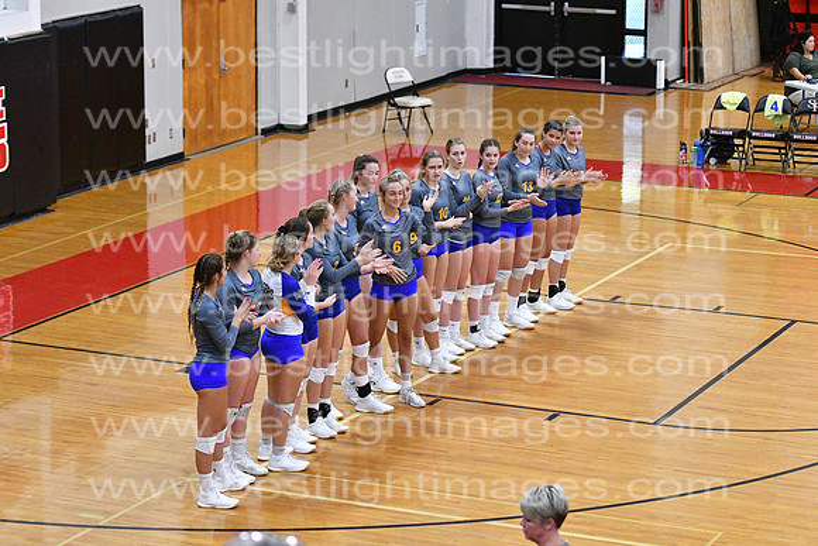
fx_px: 2386
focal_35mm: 105
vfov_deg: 13.0
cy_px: 273
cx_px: 409
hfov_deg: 19.5
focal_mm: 70
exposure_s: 1/1000
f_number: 3.2
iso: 8000
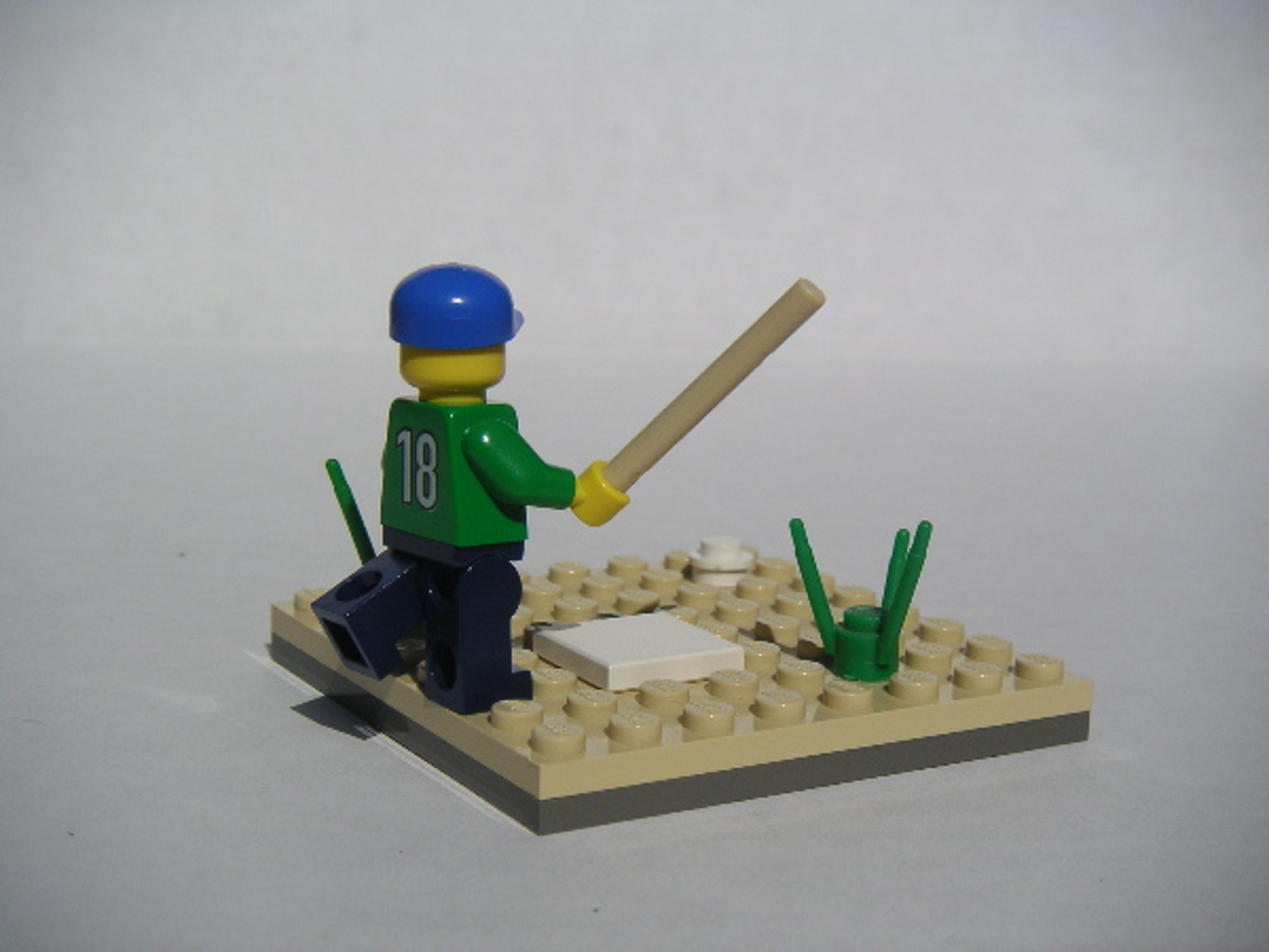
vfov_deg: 24.4
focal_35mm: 60
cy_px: 476
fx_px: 2200
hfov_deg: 32.2
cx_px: 634
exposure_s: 1/750
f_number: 6.7
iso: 50
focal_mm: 9.3
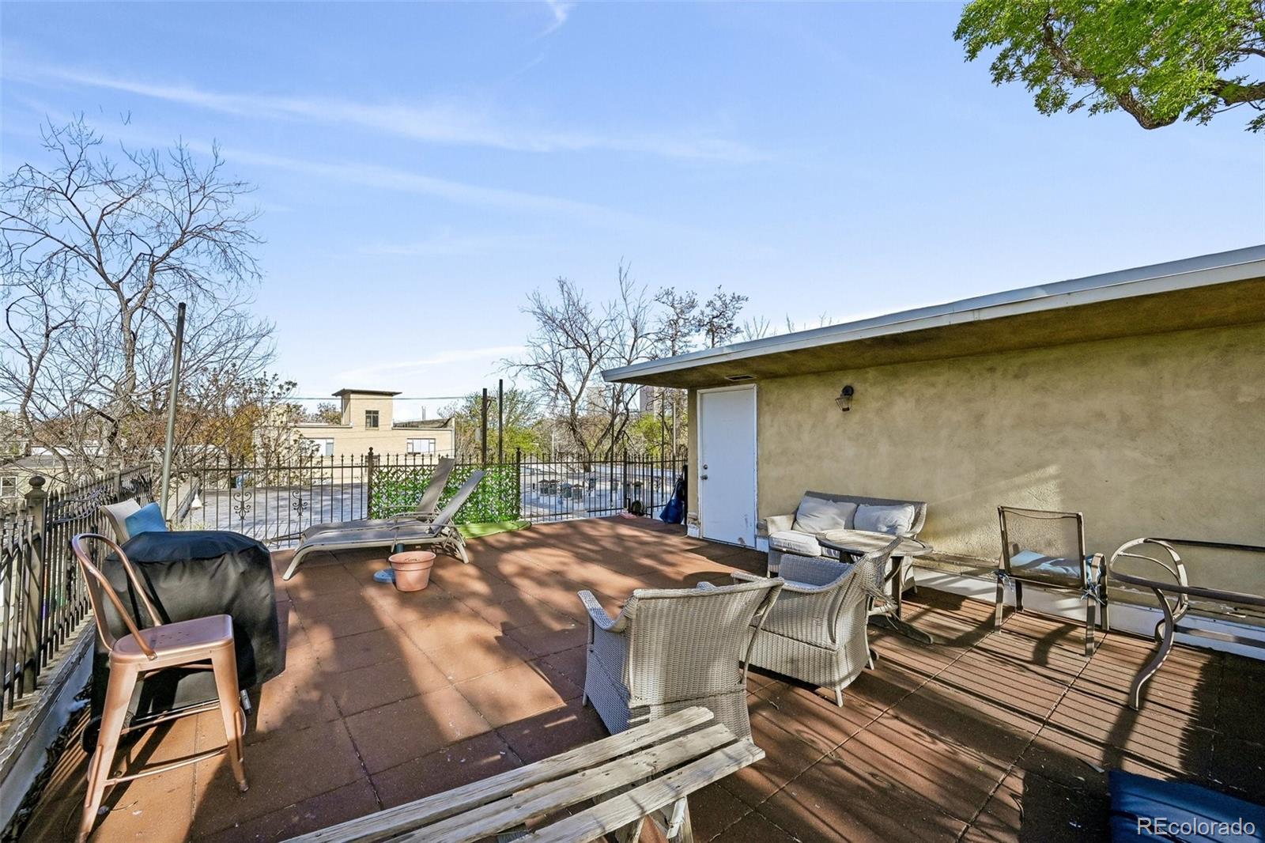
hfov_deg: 104.3
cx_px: 632
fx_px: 492
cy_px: 422
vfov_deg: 81.2
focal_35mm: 14
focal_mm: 14
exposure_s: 1/500
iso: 400
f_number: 10
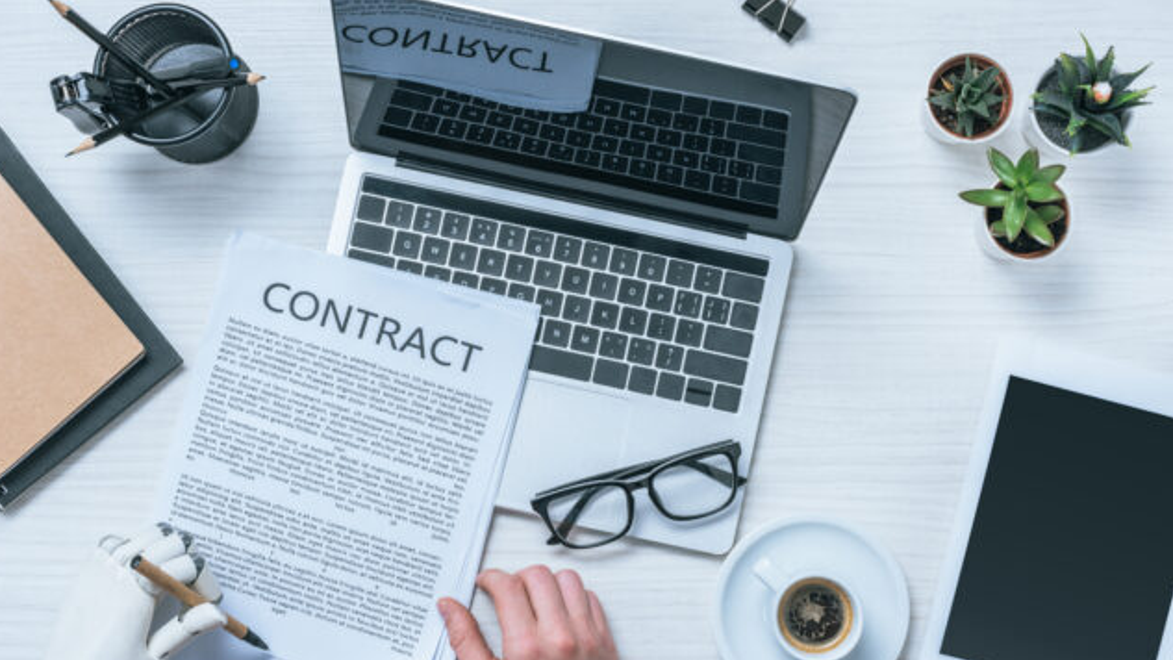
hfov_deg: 39.2
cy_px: 349
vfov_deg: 22.6
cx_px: 584
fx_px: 1648
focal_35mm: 53
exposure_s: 1/200
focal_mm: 50
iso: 400
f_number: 13
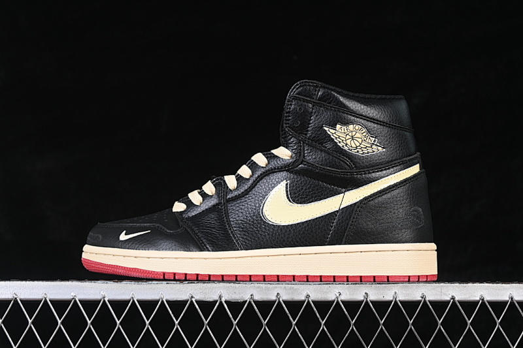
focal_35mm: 75
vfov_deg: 18.2
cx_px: 262
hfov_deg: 27.0
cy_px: 174
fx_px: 1089
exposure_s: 1/60
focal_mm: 50
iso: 160
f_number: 6.3
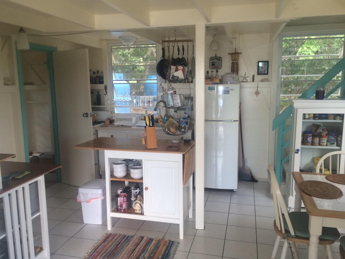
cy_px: 130
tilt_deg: -6.8
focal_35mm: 29
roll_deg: -1.3
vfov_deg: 48.2
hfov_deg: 61.7
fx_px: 289
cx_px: 172
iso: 40
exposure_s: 1/30
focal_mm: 4.15
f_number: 2.2
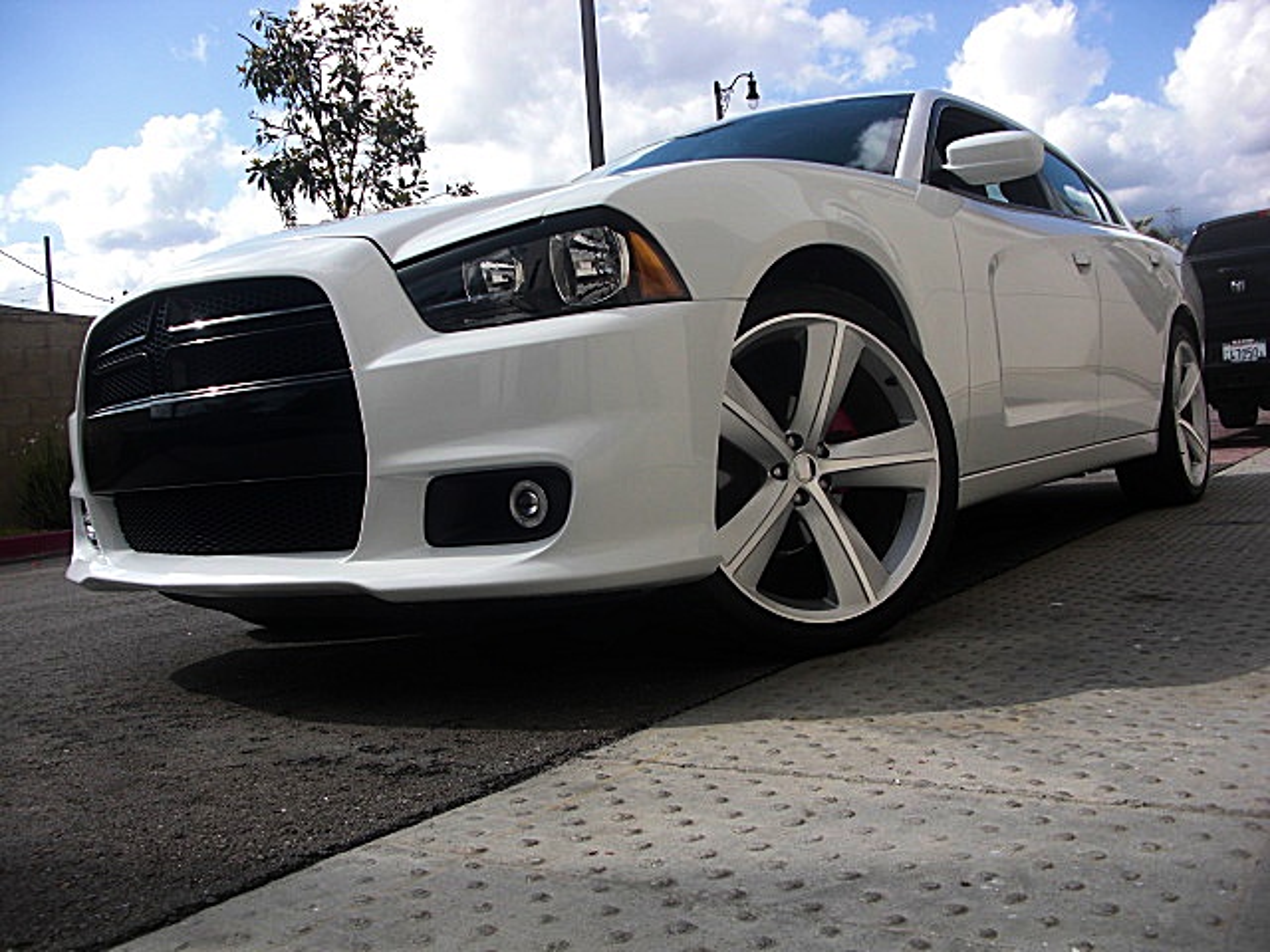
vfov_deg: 39.7
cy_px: 476
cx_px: 635
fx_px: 1321
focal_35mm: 36
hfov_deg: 51.4
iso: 50
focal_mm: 6.3
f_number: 7.9
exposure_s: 1/125
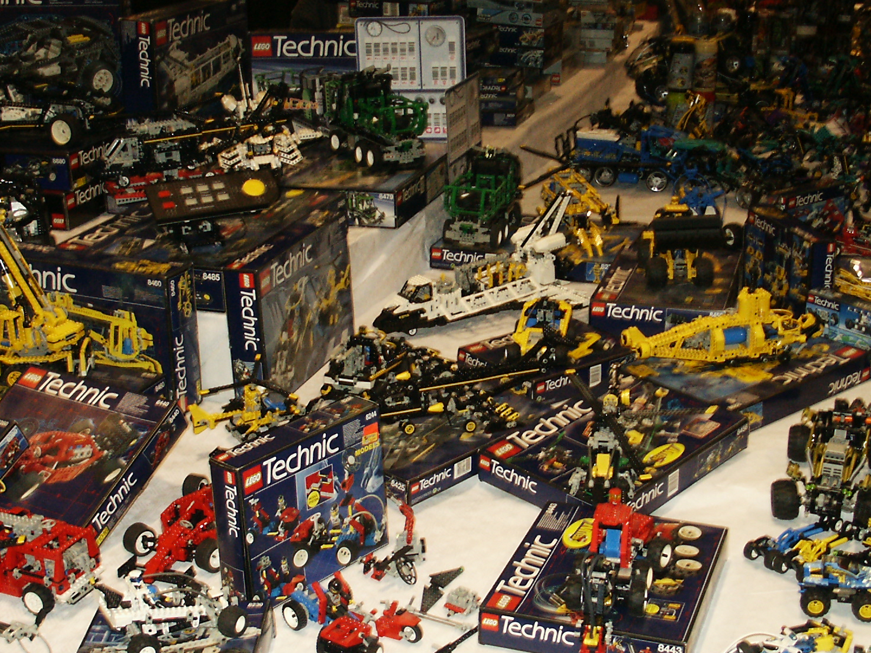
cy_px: 378
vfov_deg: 27.0
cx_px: 436
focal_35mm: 54
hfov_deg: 35.6
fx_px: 1358
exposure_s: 1/45
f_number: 3
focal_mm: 7.18
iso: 200
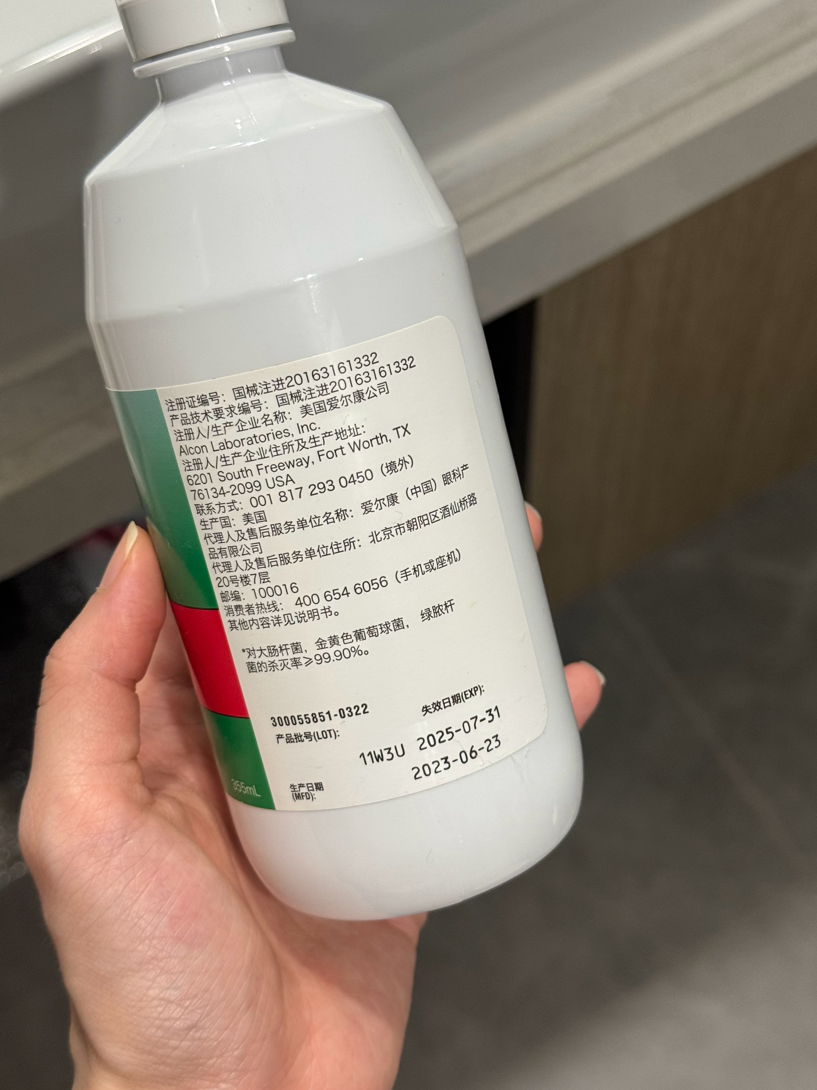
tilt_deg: -65.0
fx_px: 1511
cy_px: 545
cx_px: 408
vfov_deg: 39.7
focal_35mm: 48
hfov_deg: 30.3
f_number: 1.78
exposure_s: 1/50
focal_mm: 6.76
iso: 64
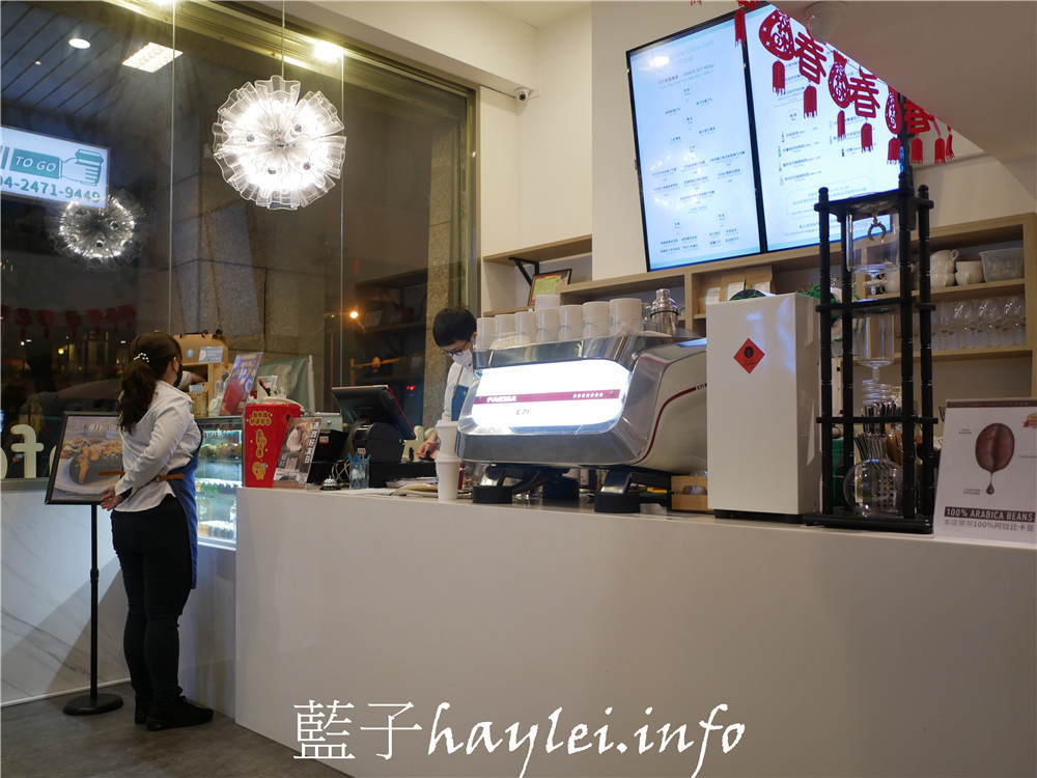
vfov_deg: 46.8
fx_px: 899
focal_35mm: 30
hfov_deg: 60.0
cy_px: 389
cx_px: 518
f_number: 1.7
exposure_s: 1/60
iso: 200
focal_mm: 15
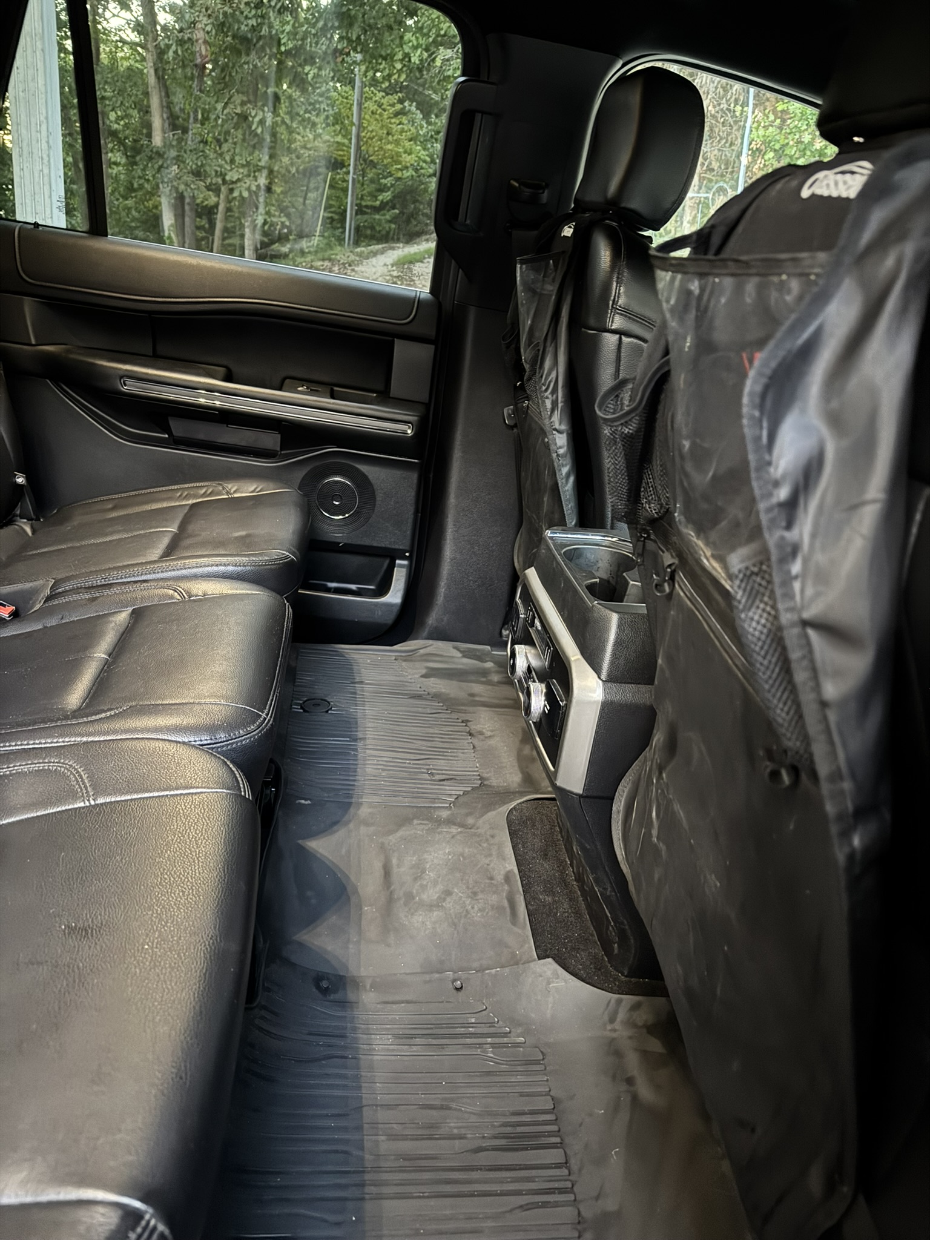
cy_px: 620
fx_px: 860
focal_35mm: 24
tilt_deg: -23.5
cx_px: 465
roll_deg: -6.1
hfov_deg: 56.8
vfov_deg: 71.6
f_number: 1.78
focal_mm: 6.76
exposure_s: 1/15
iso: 1600
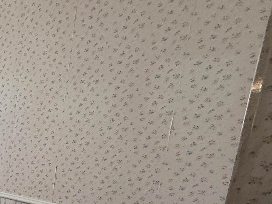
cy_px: 188
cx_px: -127
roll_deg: -0.3
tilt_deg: -9.1
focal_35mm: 44
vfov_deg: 31.2
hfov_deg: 28.9
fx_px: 346
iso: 64
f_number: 2.2
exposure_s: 1/253
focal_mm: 2.22
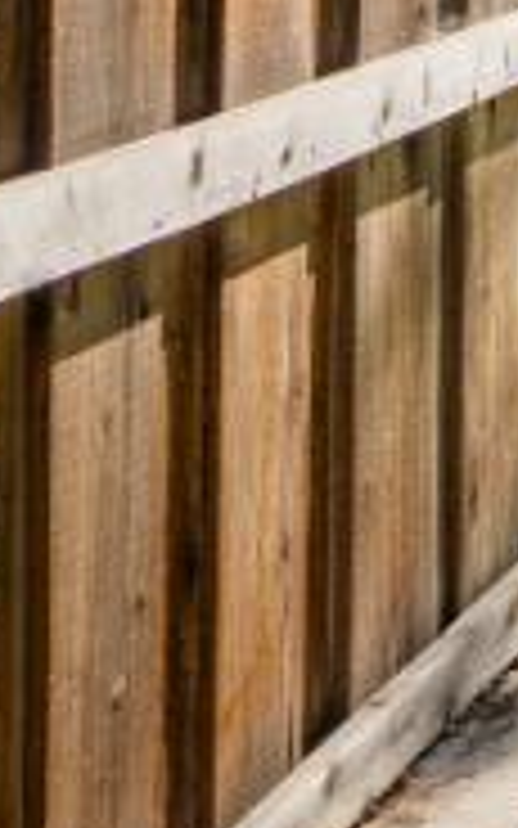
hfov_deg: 8.1
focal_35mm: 133
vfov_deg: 15.0
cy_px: -245
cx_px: 1653
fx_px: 3004
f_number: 4
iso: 160
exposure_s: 1/640
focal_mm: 16
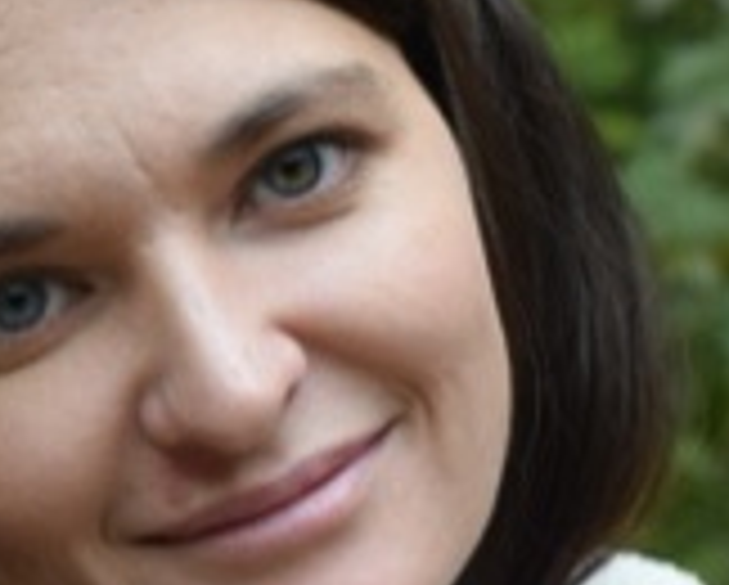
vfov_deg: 7.1
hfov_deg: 8.9
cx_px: 162
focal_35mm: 217
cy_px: 331
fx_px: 4688
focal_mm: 50
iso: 1000
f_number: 9
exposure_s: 1/200
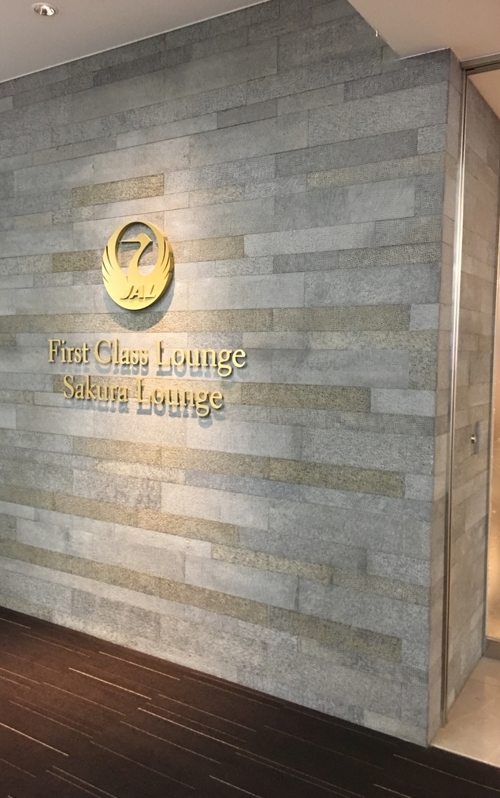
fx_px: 675
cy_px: 398
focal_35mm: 31
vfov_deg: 61.2
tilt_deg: -2.6
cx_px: 202
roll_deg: -1.6
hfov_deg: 40.5
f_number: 2.2
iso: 100
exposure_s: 1/15
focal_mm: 4.15
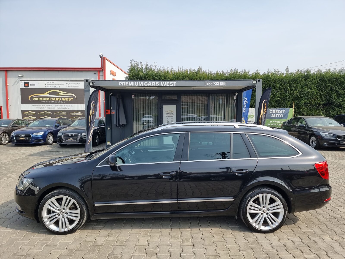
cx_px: 172
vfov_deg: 56.8
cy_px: 130
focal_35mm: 24
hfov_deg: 71.6
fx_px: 239
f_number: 1.8
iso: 50
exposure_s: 1/621
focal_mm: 6.7
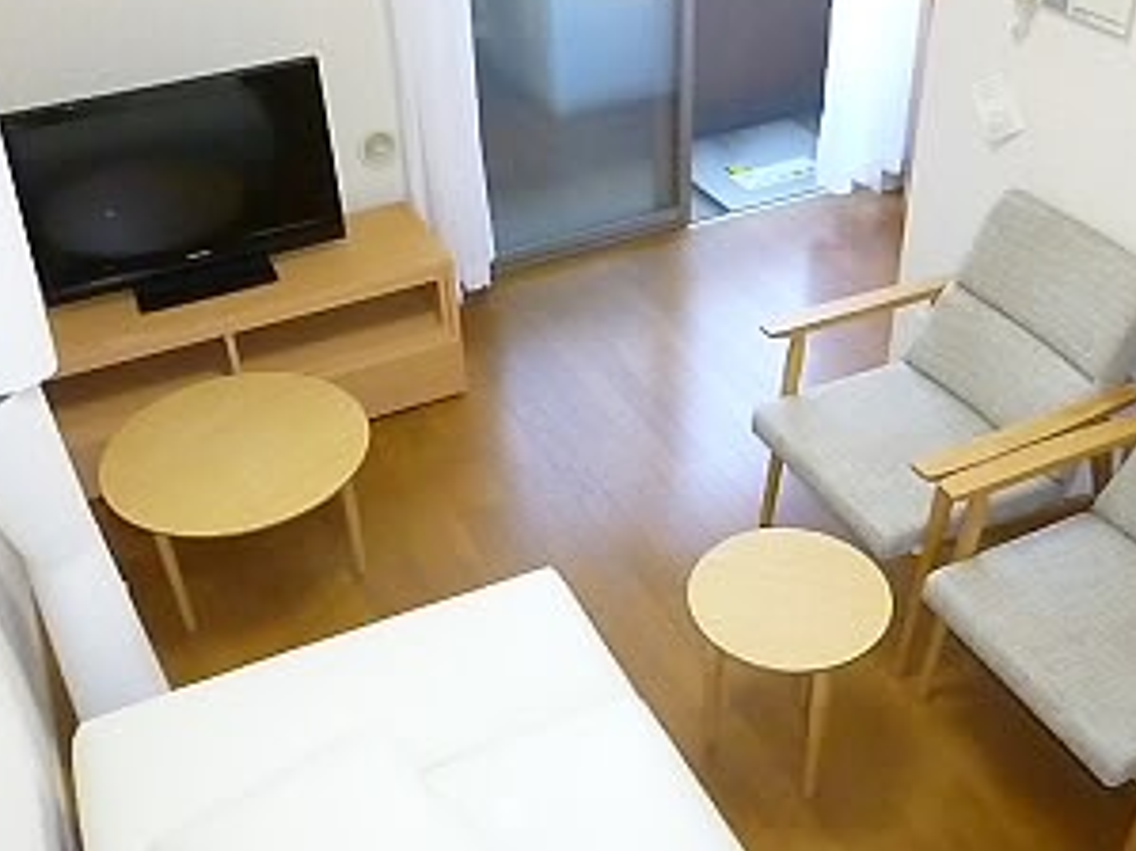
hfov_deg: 51.4
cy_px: 439
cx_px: 574
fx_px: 1181
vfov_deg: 39.6
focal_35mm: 36
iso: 1600
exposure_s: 1/200
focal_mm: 4.5
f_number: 3.1
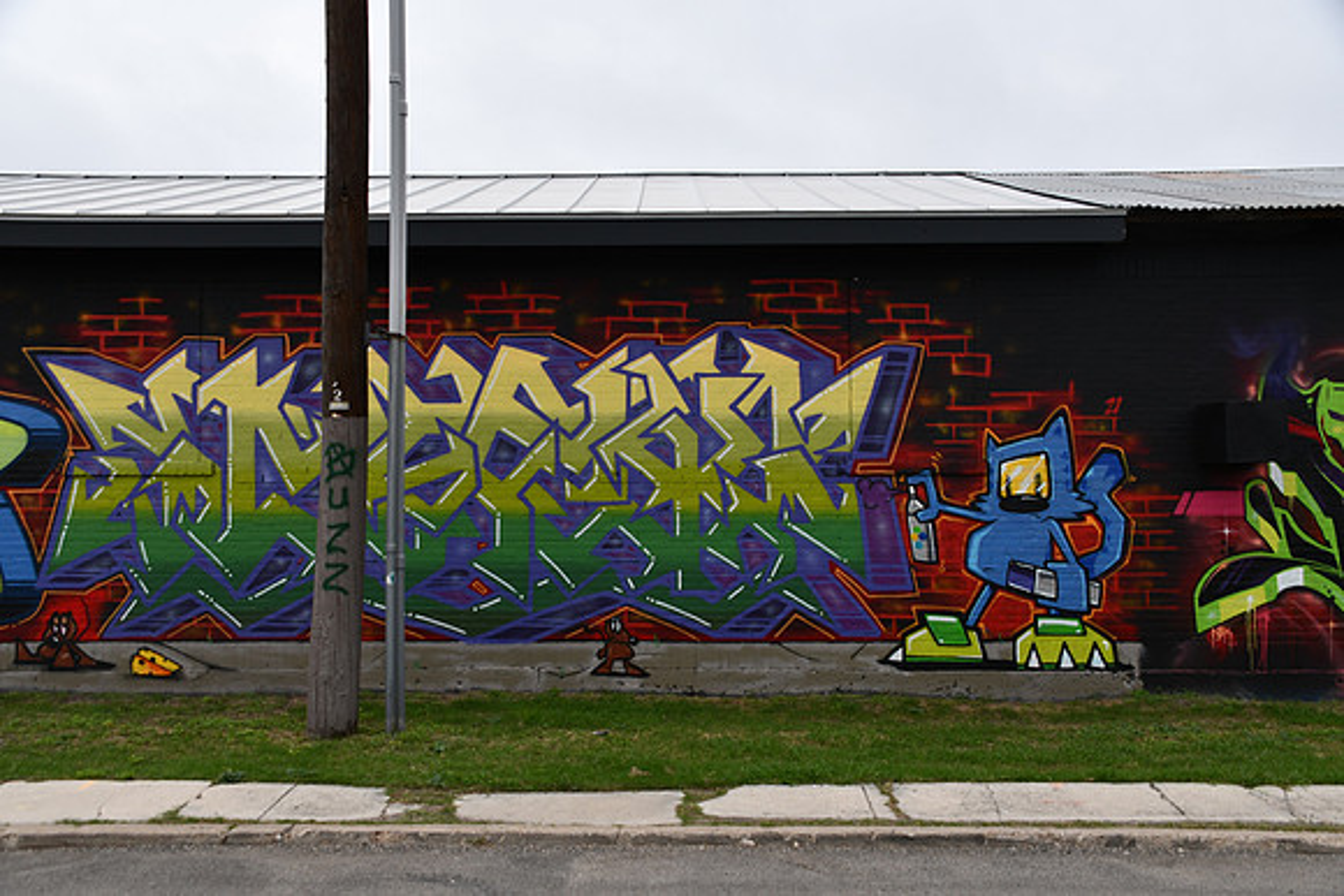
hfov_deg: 53.1
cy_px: 448
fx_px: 1344
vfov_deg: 36.9
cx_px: 672
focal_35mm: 36
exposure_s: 1/250
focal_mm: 24
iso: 200
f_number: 6.3
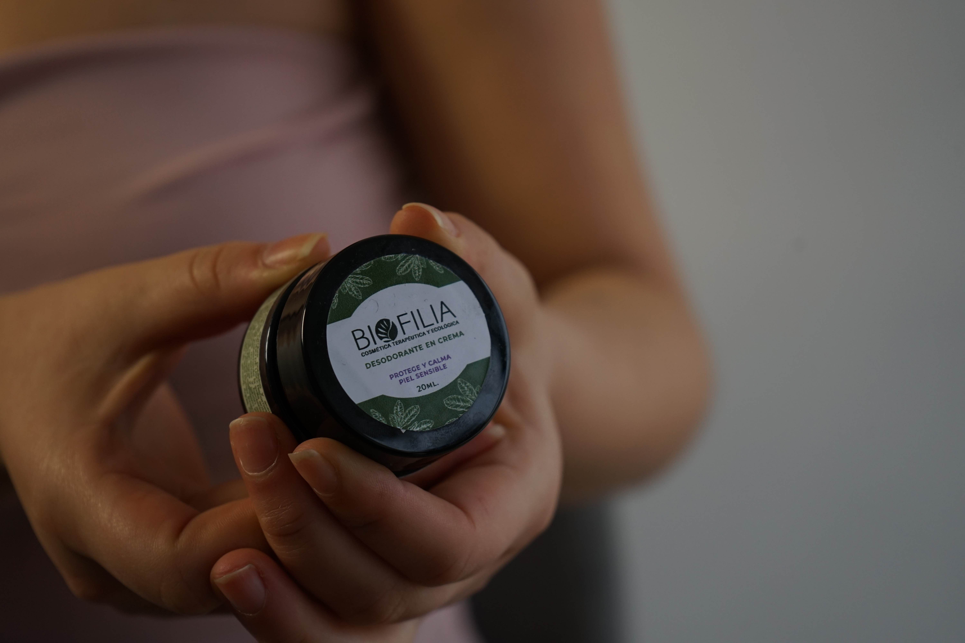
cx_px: 482
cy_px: 322
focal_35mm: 69
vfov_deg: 19.7
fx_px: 1849
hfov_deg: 29.2
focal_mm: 69
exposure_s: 1/250
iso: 500
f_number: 5.6
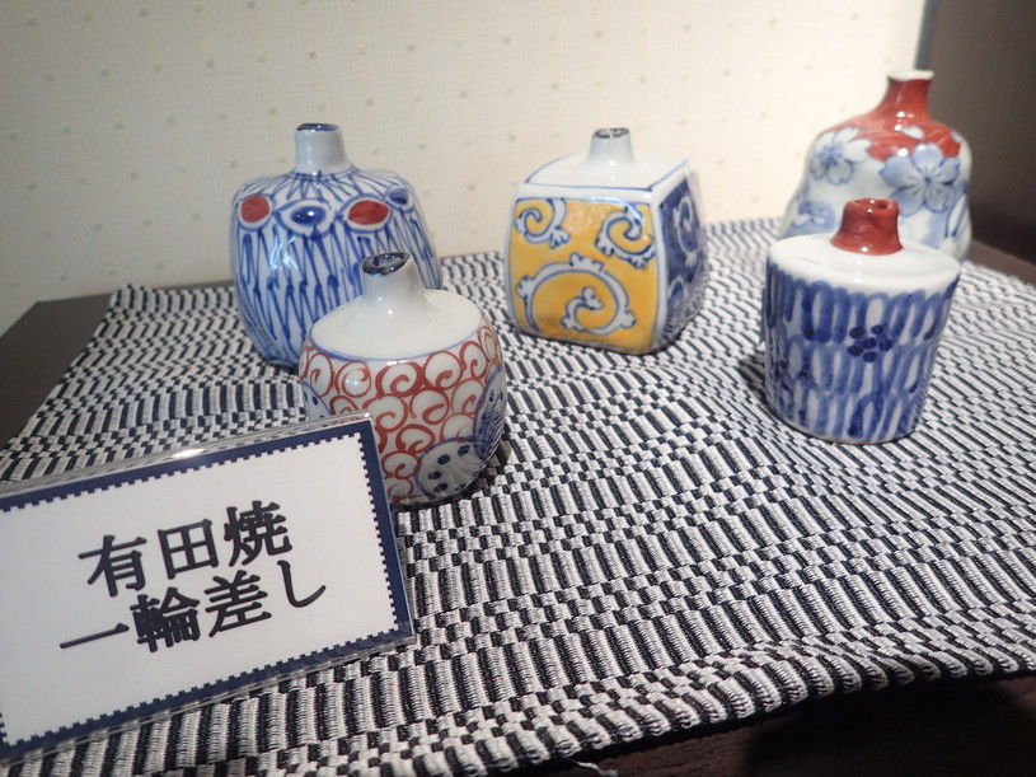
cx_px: 518
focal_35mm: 25
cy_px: 388
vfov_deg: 54.9
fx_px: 748
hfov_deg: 69.4
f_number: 2
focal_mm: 4.5
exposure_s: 1/60
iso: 100
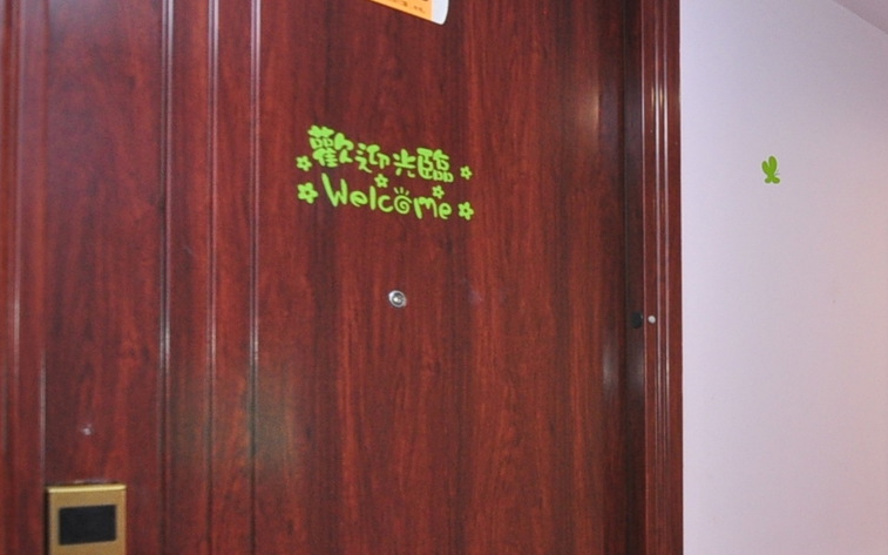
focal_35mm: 39
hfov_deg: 43.4
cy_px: 407
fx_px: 948
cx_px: 878
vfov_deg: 32.1
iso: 800
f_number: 2.8
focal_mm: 11
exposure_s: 1/20
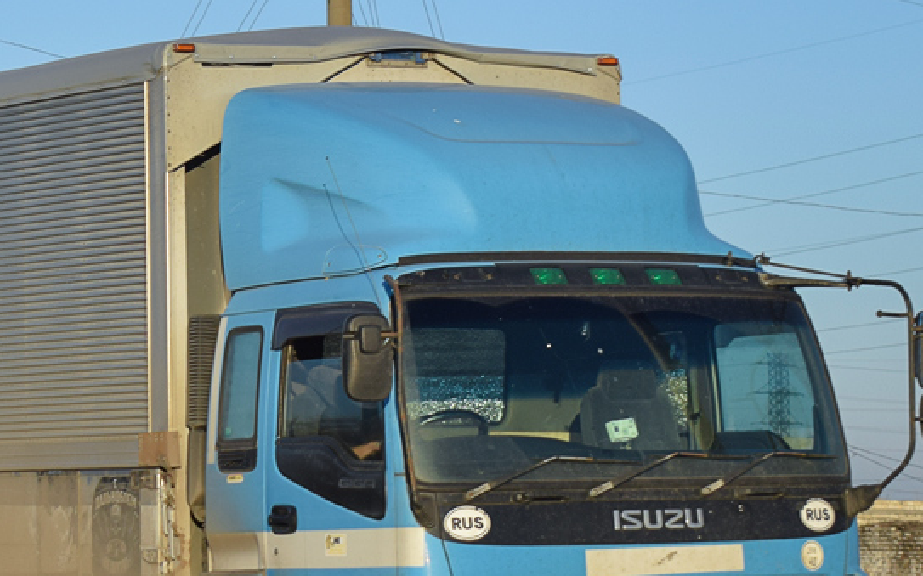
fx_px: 3826
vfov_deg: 8.6
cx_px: 243
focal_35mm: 152
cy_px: 364
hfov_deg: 13.7
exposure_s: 1/1000
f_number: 7.1
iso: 200
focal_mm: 45
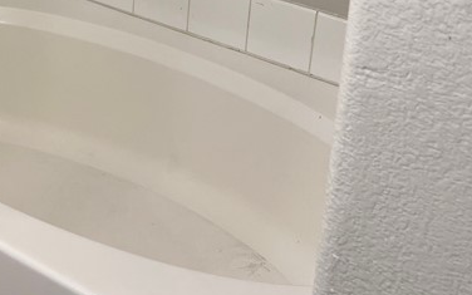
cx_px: 31
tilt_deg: -19.1
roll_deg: -0.6
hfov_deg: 26.4
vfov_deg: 16.4
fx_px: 965
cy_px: -89
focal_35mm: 75
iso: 100
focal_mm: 5.7
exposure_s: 1/120
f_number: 1.5
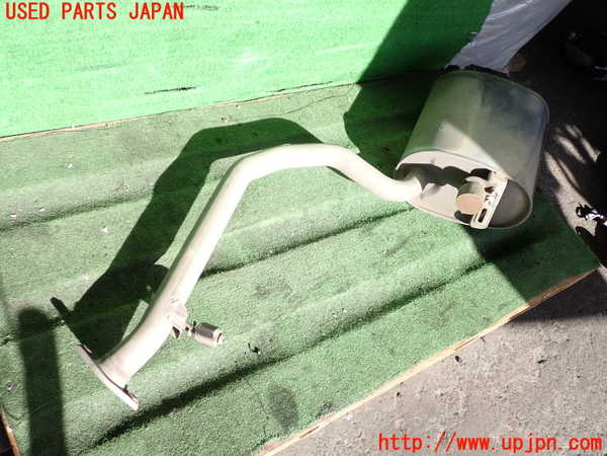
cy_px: 228
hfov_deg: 56.8
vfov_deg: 44.2
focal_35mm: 32
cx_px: 304
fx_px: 561
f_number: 2.4
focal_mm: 5.79
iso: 100
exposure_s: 1/500
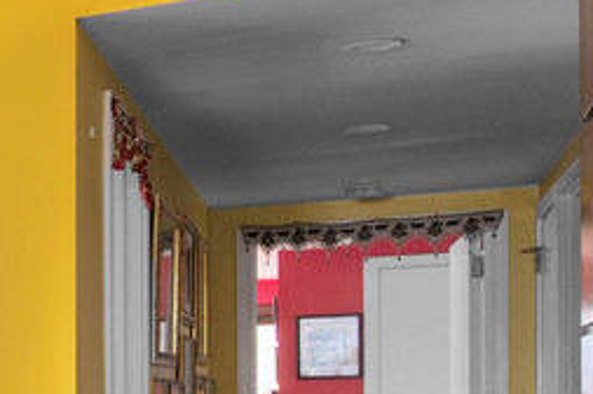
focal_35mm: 83
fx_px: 1365
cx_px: -757
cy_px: 448
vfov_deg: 15.9
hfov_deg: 15.7
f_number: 11
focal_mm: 14
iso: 320
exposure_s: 1/1.25
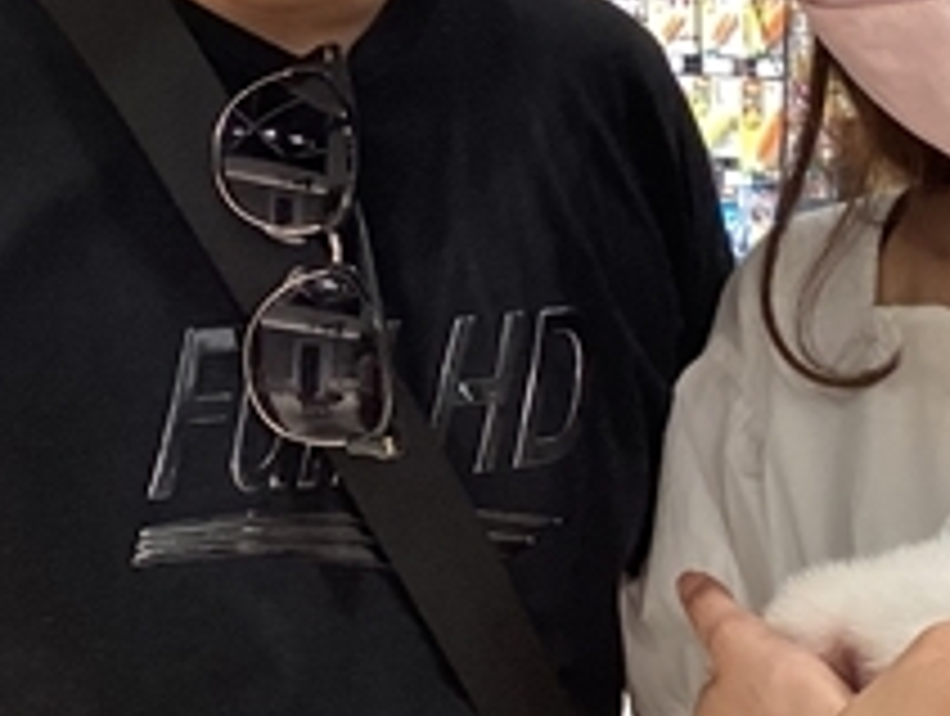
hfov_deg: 22.1
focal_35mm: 88
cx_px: 626
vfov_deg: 16.7
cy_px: 126
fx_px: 2419
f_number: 2.4
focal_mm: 3.3
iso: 160
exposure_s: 1/50
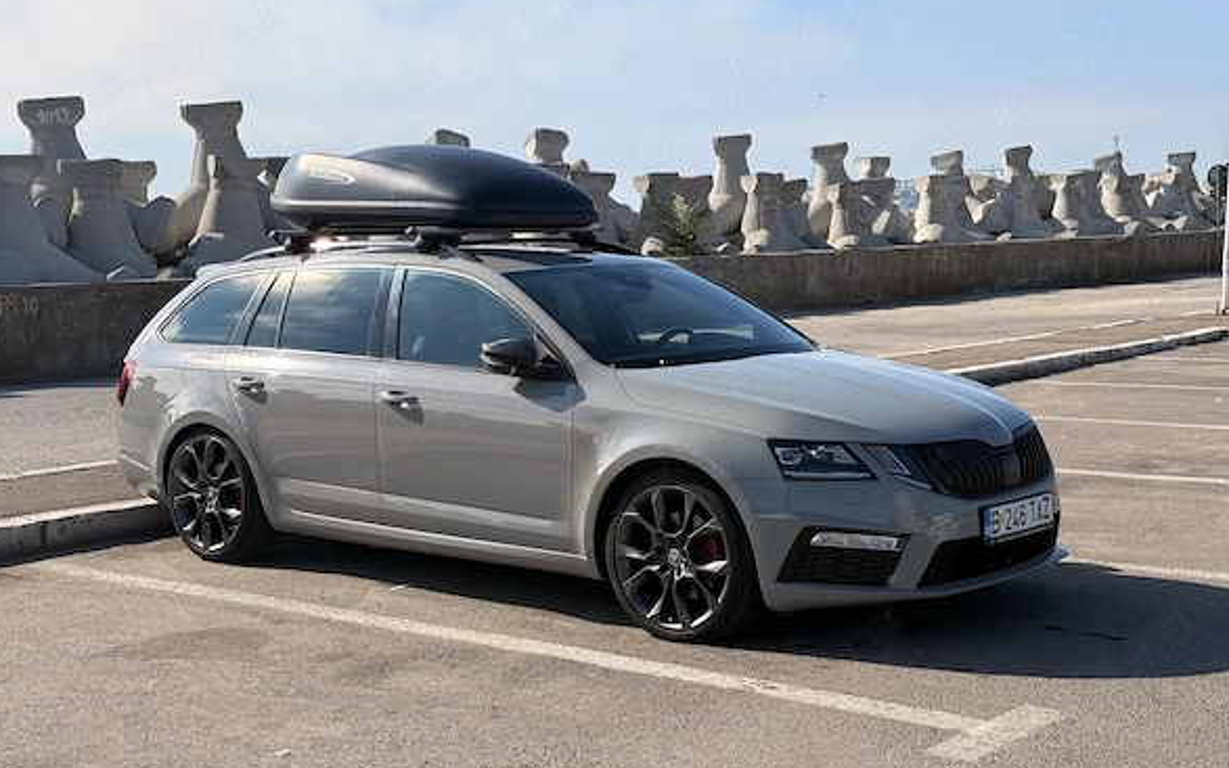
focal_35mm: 52
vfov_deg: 24.9
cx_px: 618
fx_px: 1742
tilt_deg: -5.4
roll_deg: +1.3
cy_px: 412
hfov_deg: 38.9
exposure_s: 1/4587
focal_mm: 6.76
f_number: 1.78
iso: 64
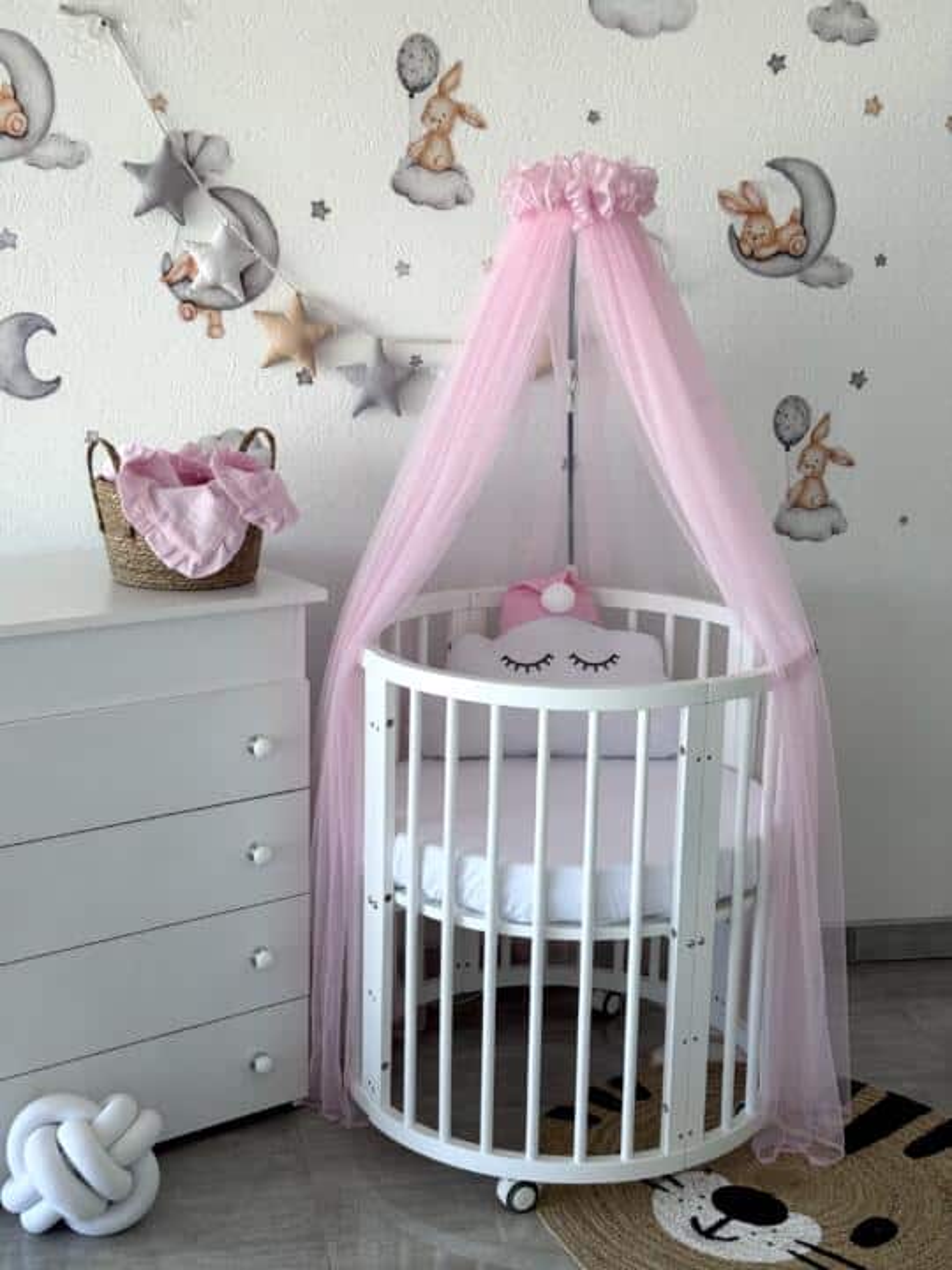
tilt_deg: -12.5
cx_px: 476
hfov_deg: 30.3
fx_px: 1760
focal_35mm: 48
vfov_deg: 39.7
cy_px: 635
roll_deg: -1.3
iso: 64
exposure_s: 1/340
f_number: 1.78
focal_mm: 6.76
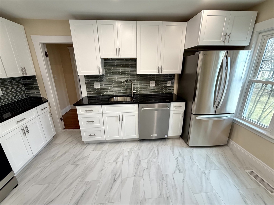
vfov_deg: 85.7
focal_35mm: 14
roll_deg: +0.7
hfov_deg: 102.1
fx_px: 111
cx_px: 137
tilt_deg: -17.3
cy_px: 102
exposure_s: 1/120
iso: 125
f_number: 2.2
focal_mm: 2.22
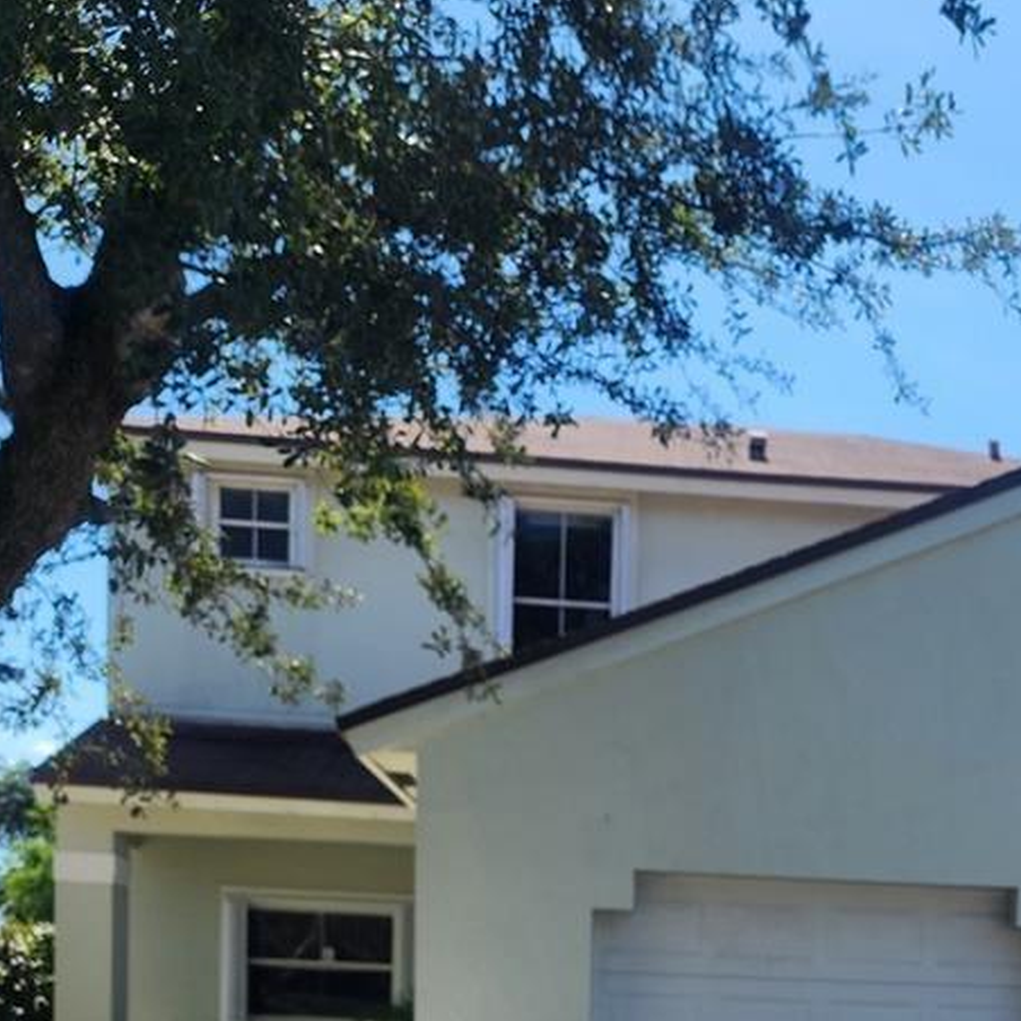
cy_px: 1193
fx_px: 1802
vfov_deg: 28.1
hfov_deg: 30.7
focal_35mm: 54
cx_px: 852
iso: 12
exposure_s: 1/617
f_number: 1.8
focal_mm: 6.4
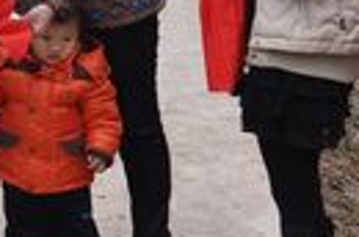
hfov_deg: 11.1
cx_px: -279
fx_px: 1721
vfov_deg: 7.8
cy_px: -61
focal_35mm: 173
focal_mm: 30
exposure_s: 1/100
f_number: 10
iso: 200
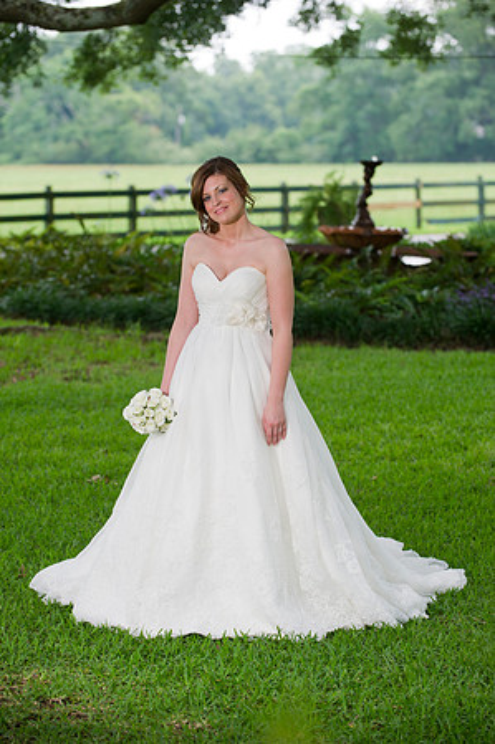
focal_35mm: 116
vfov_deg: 17.7
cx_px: 248
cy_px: 372
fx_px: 2398
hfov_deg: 11.8
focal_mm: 116
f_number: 3.5
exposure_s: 1/400
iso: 500
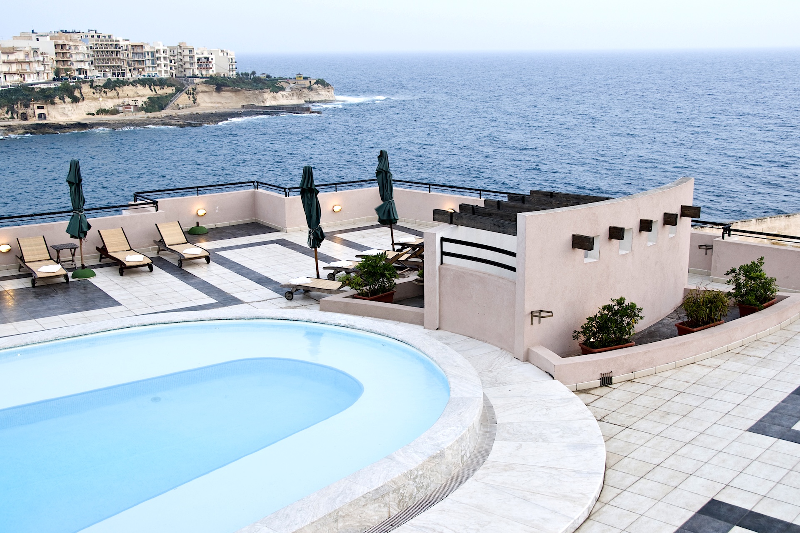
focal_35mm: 36
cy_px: 266
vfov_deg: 36.9
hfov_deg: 53.1
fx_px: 800
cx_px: 400
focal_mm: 24
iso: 200
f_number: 5.6
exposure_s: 1/8
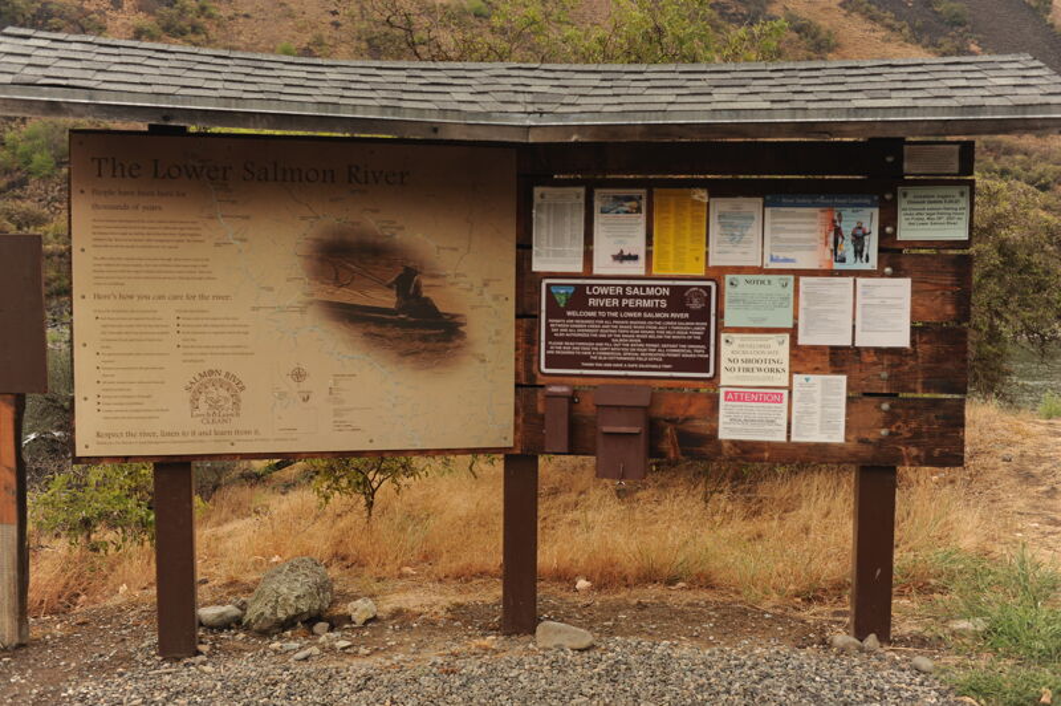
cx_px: 530
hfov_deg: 54.5
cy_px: 353
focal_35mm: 35
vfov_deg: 37.8
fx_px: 1031
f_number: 5
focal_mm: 35
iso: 200
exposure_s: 1/60
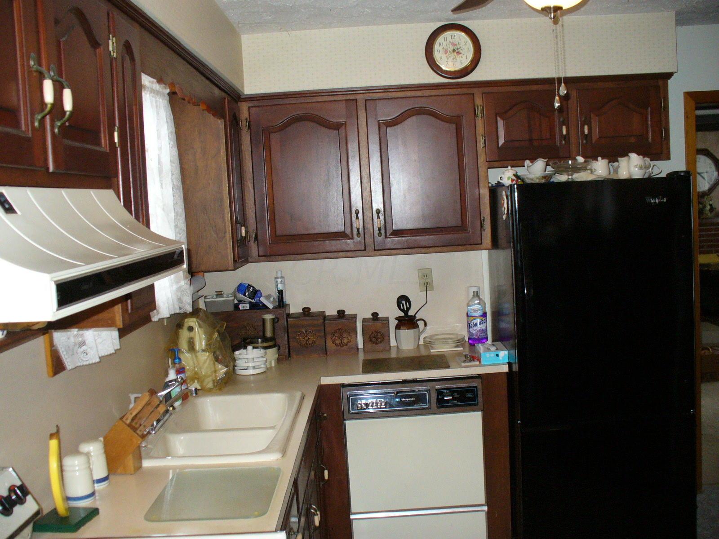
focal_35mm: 37
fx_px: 769
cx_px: 360
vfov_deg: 38.7
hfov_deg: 50.1
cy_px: 270
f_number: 2.8
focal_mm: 6.1
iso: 200
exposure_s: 1/60
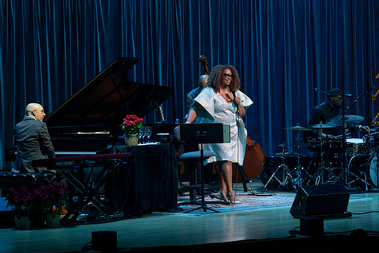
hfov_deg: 14.9
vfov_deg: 9.9
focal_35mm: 138
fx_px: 1453
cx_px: 190
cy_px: 126
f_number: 5.6
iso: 2500
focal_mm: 138
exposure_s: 1/320
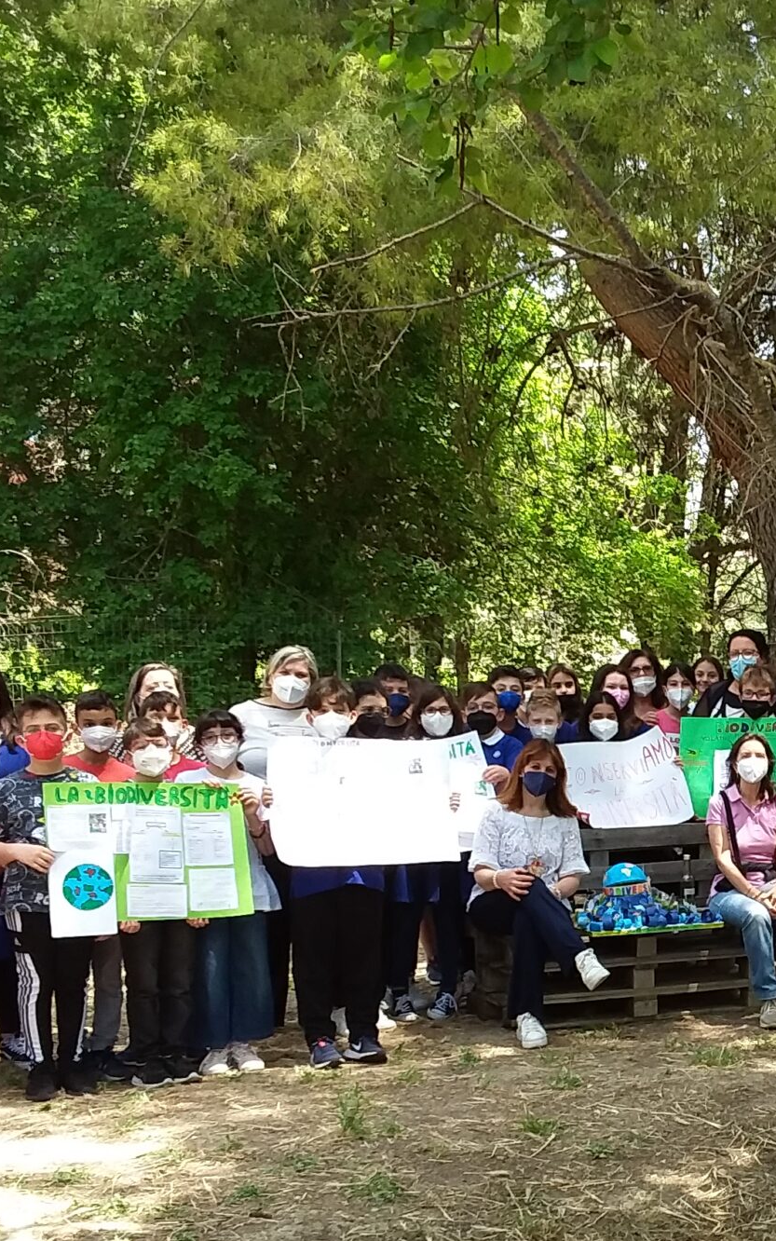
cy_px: 865
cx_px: 799
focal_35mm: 55
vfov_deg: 36.4
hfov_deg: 22.5
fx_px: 1860
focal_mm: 2.91
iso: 40
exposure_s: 1/185
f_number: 1.9
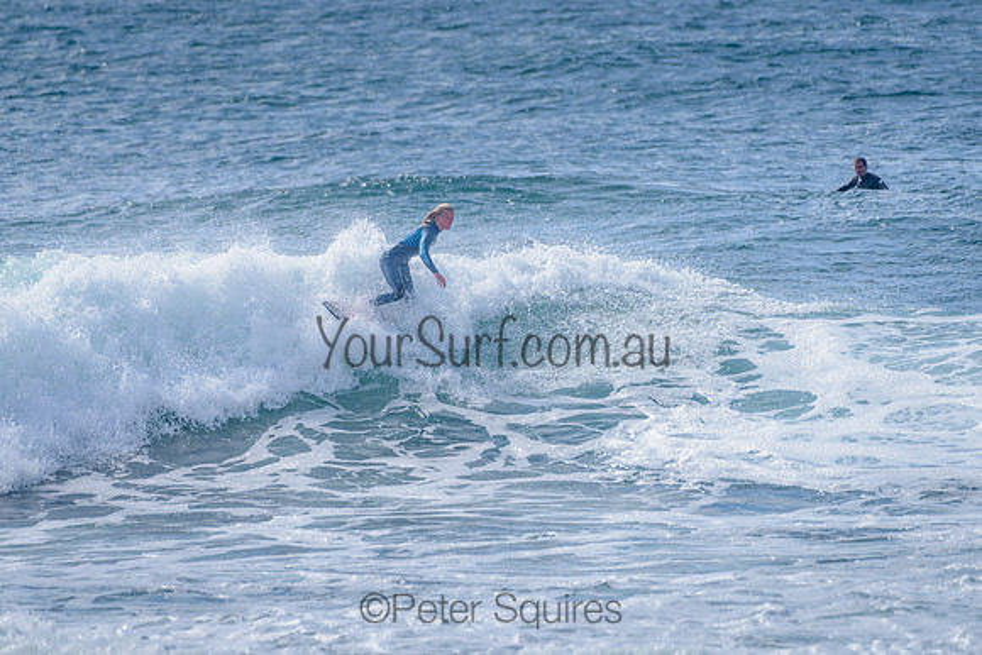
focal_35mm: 612
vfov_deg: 2.2
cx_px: 439
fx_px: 16702
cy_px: 322
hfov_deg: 3.4
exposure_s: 1/2000
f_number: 5.6
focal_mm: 500
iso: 110
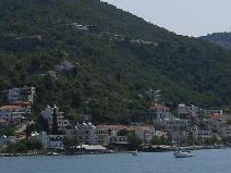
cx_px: 124
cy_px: 96
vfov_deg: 7.7
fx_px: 1288
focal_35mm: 193
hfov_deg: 10.2
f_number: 3.5
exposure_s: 1/1500
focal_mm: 9.6
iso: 50
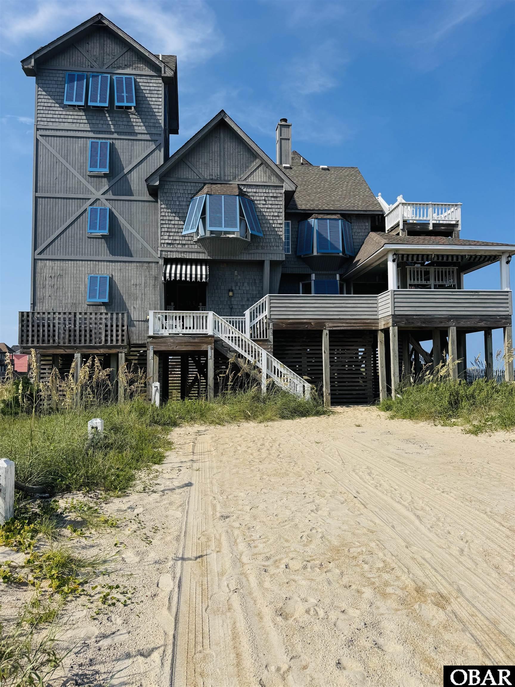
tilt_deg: +2.7
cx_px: 258
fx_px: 476
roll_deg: +1.1
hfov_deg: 56.8
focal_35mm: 24
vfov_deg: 71.6
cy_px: 344
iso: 80
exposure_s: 1/6410
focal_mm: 6.76
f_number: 1.78
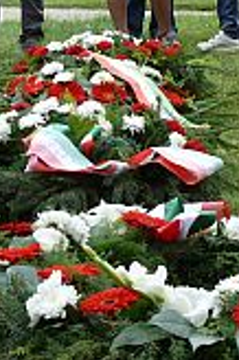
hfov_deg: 8.4
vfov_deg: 12.5
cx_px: 136
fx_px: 1627
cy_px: -9
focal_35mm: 163
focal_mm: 10
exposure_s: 1/200
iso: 100
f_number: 4.5
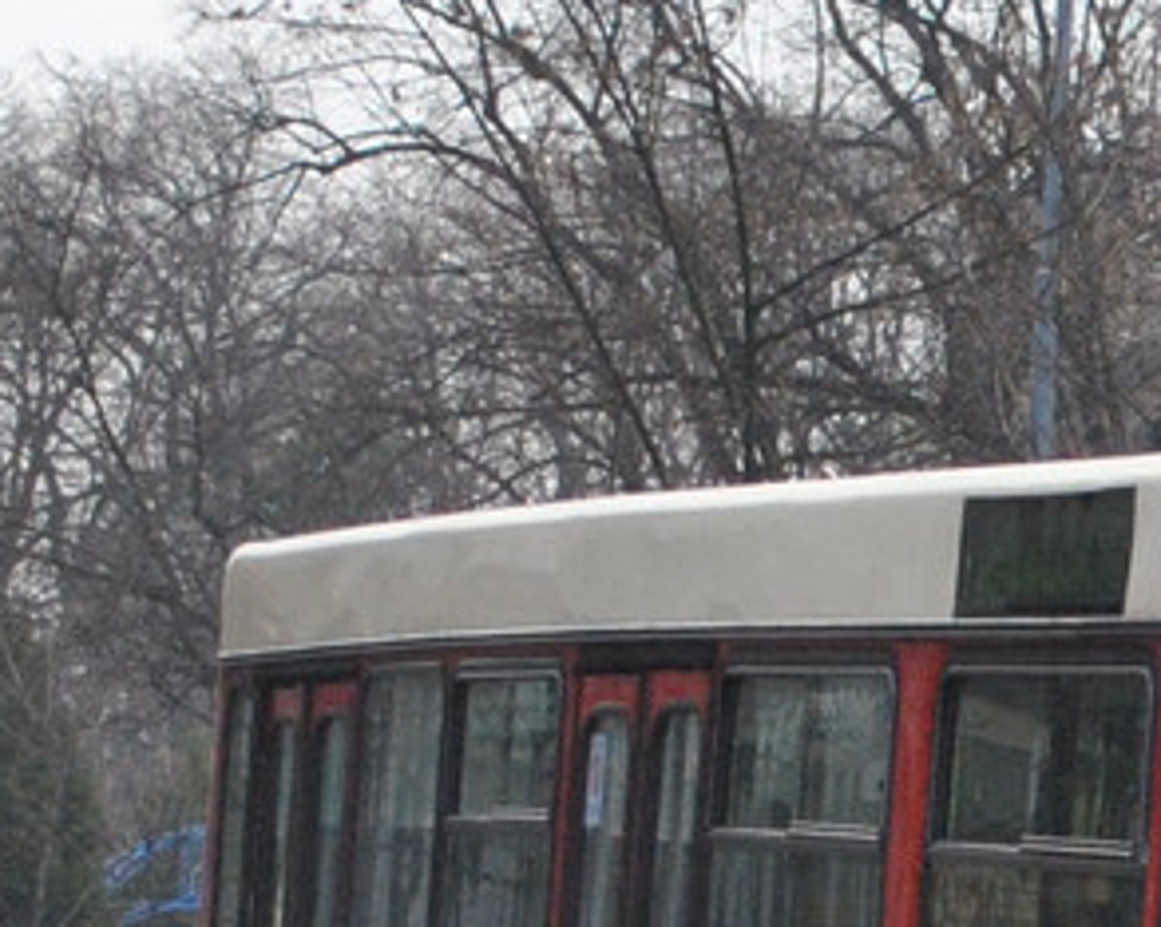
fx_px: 6353
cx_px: 1700
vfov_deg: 8.3
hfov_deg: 10.1
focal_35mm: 185
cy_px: 1149
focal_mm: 32
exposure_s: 1/500
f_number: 4.8
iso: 450
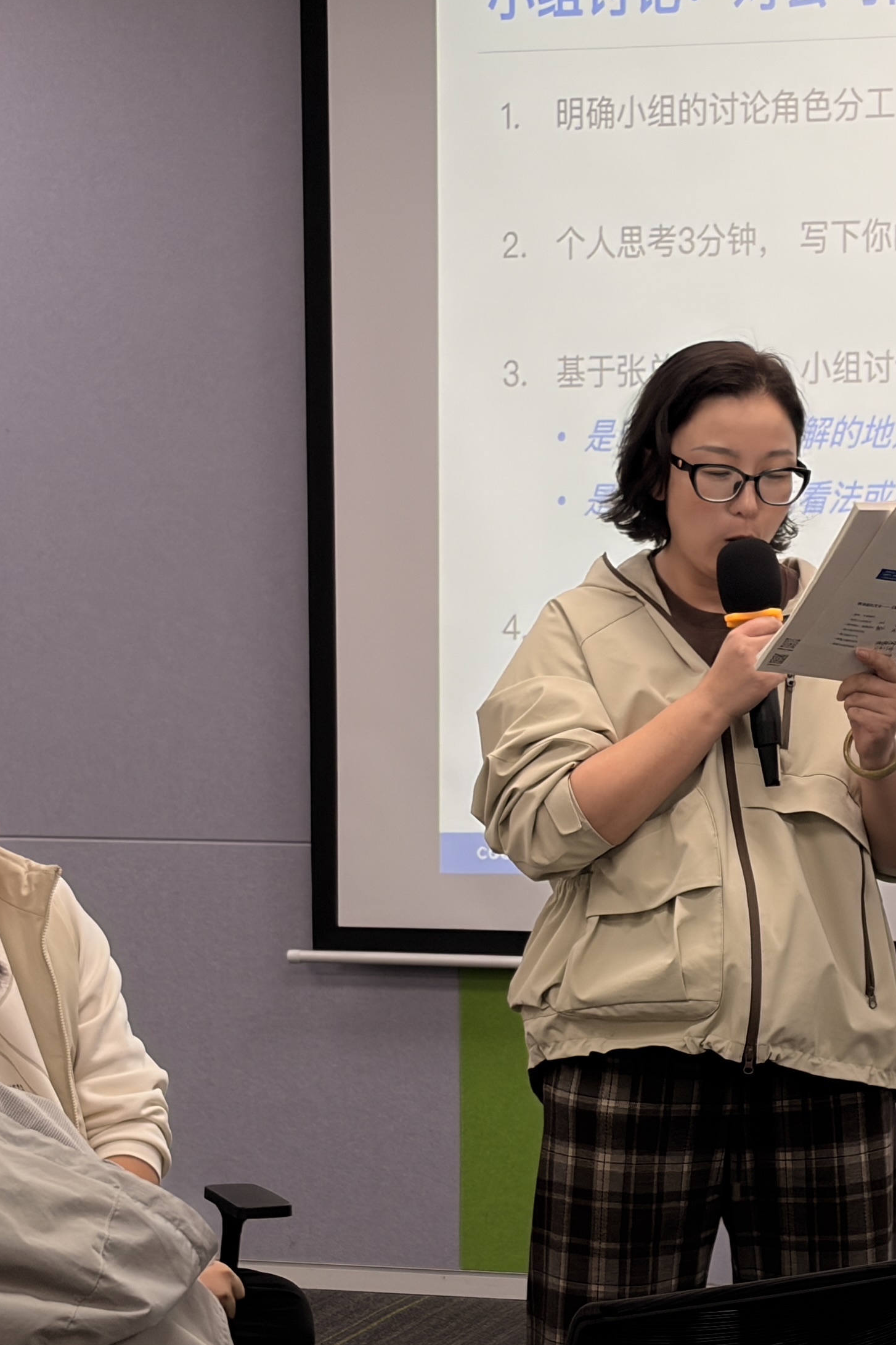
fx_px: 3733
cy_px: 747
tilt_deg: -2.5
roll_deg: -0.2
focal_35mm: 100
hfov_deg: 13.6
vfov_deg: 20.4
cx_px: 725
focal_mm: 5.96
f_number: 1.6
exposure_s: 1/121
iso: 25
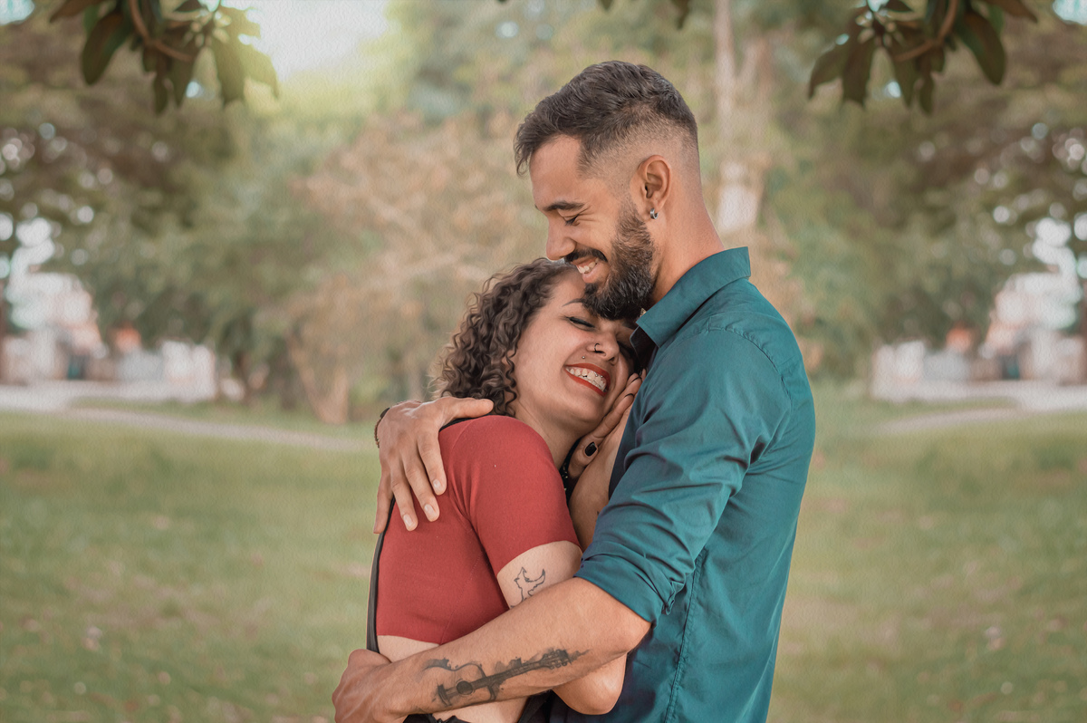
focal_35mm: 75
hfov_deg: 27.0
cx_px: 544
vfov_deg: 18.2
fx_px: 2263
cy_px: 362
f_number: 2.8
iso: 200
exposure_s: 1/320
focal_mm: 50
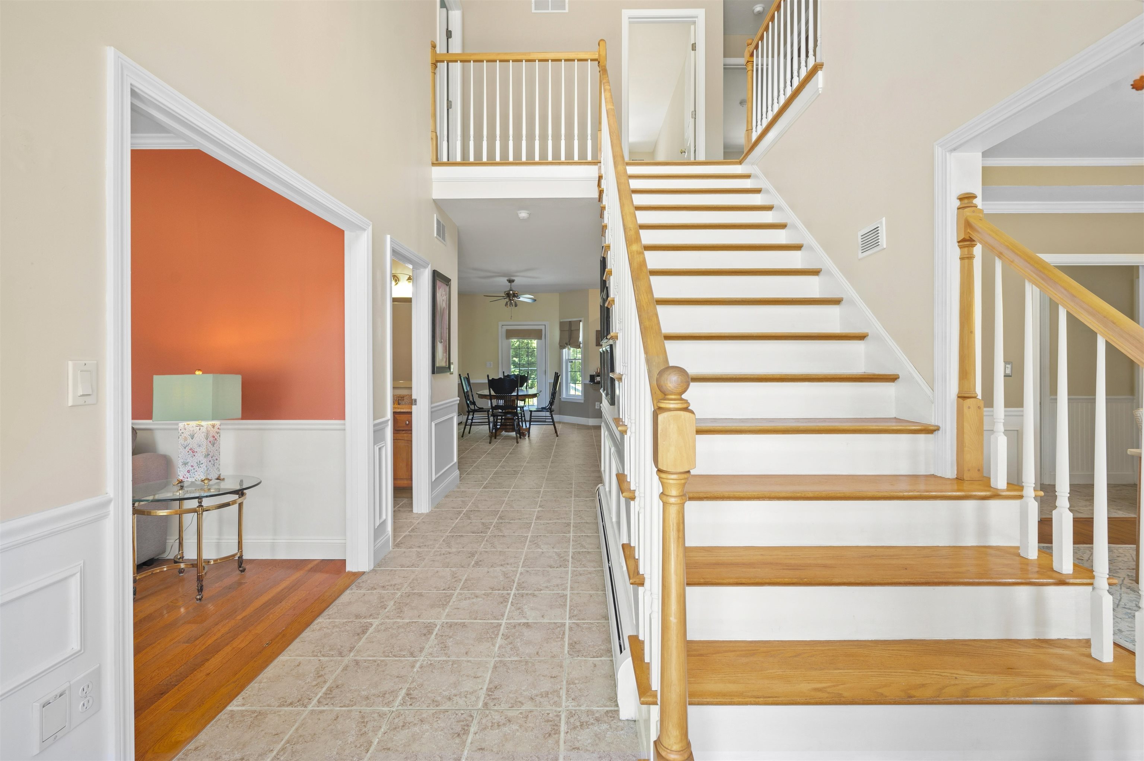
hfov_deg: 98.6
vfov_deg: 75.4
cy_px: 380
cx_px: 572
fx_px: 492
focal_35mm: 16
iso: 250
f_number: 7.1
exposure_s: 1
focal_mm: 15.5
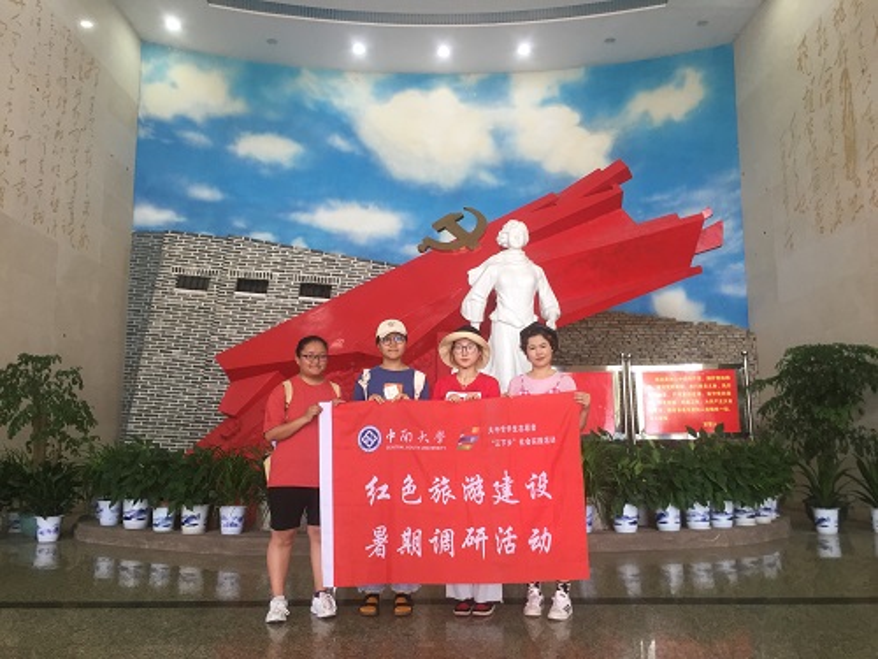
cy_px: 330
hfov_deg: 61.7
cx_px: 439
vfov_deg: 48.2
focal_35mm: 29
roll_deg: +0.0
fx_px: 736
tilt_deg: +8.1
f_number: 2.2
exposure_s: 1/33
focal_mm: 4.15
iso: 50
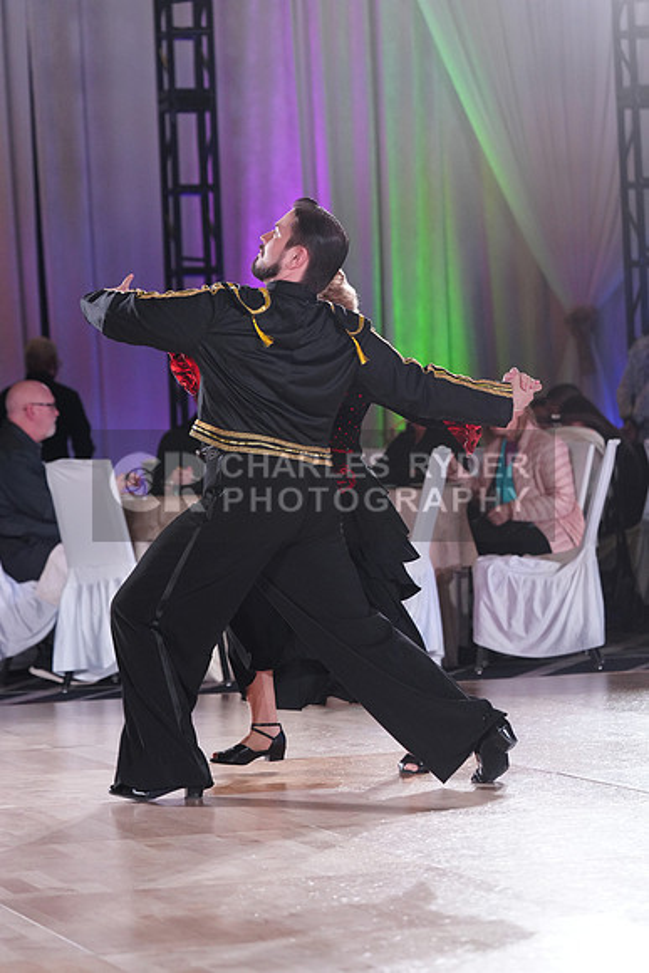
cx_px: 324
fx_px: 3432
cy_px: 486
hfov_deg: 10.8
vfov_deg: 16.1
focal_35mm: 127
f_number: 4
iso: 2500
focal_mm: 127
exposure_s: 1/400
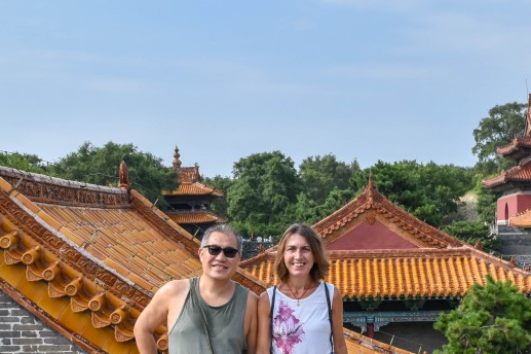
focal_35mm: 69
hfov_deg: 29.3
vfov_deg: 19.6
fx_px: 1017
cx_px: 279
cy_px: 270
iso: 400
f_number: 5.6
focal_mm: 22
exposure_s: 1/1500
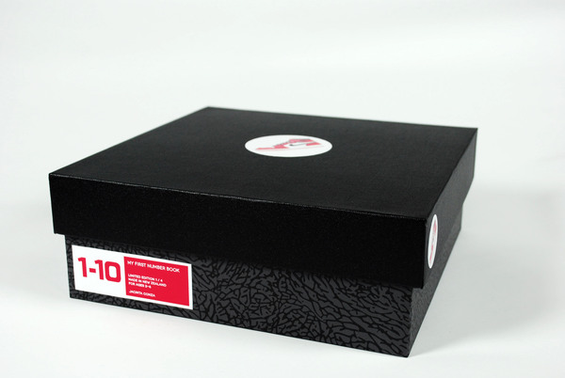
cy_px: 189
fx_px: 754
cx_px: 282
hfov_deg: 41.1
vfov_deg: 28.2
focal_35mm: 48
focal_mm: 32
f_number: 5.6
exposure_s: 1/100
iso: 400
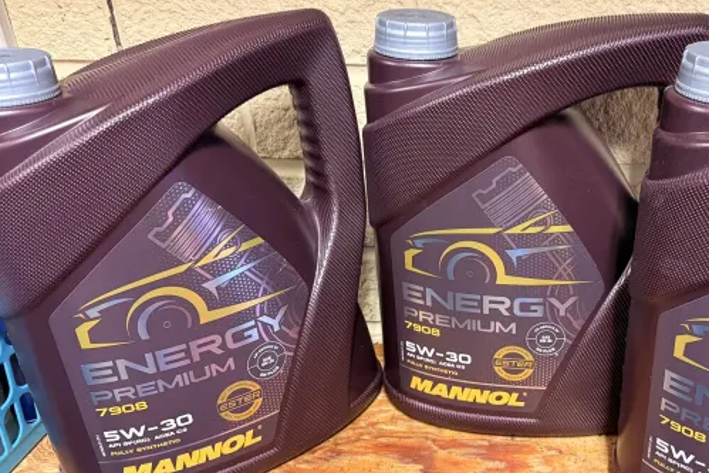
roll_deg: +1.4
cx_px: 483
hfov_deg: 51.9
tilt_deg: -28.5
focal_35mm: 36
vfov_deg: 36.8
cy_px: 266
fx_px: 709
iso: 500
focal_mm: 6.76
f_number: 1.78
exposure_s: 1/50
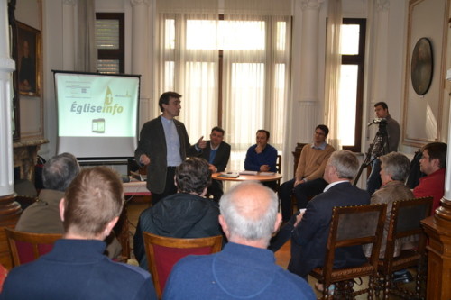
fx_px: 413
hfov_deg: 57.2
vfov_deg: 39.9
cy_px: 150
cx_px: 226
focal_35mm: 33
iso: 450
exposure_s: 1/60
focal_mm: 22
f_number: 3.5
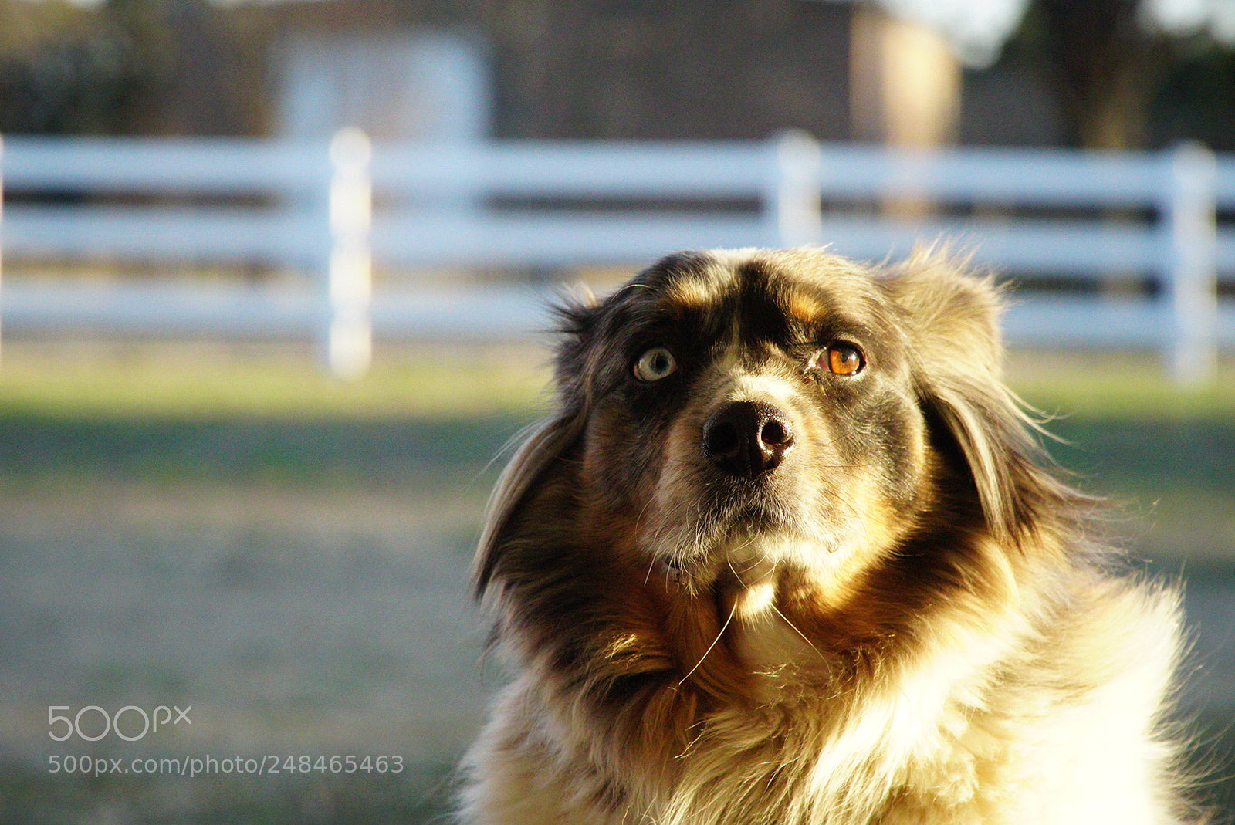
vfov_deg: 8.7
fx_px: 5406
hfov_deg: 13.0
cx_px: 618
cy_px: 412
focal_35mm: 158
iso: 5000
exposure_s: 1/2000
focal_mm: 105
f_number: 6.3
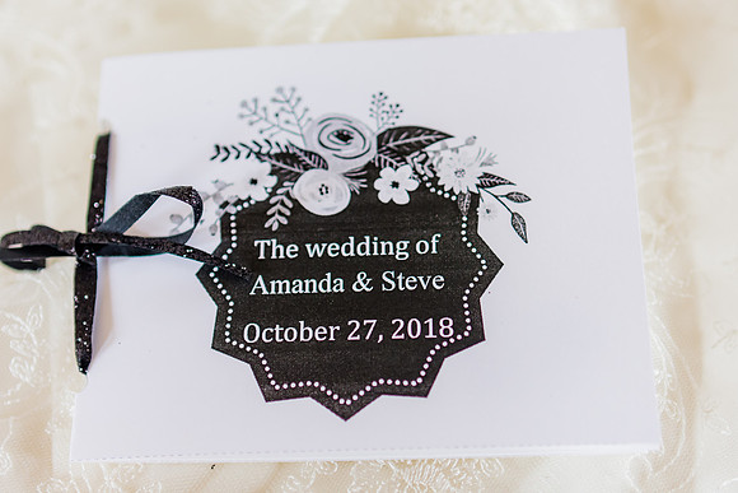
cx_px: 369
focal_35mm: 52
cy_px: 246
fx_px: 1076
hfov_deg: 37.8
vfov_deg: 25.8
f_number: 2.2
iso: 800
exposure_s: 1/100
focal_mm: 35
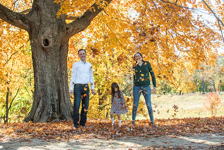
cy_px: 75
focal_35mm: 70
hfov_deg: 28.8
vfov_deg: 19.5
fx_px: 436
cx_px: 112
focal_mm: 70
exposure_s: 1/2000
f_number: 4
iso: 500
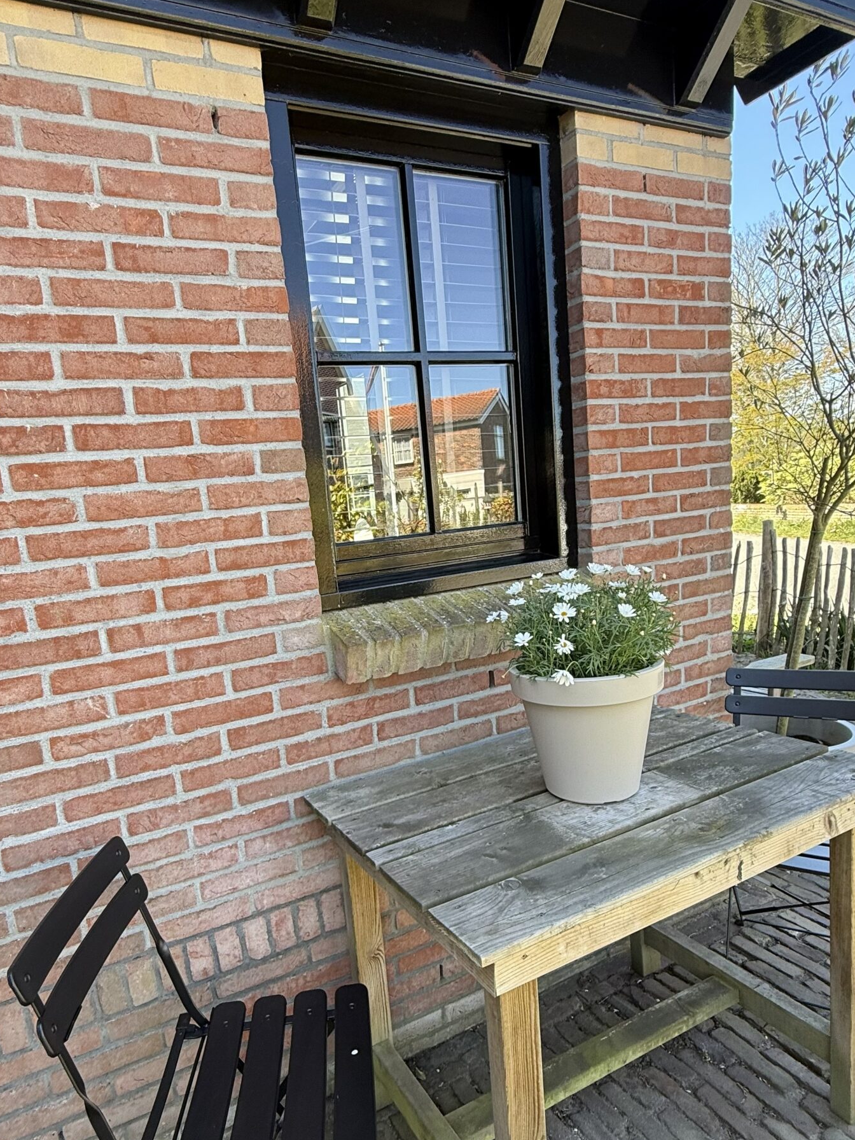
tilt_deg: -9.5
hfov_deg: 65.8
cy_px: 637
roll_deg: +5.3
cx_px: 382
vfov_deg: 81.4
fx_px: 659
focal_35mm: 20
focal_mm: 2.22
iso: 50
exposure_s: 1/141
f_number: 2.2
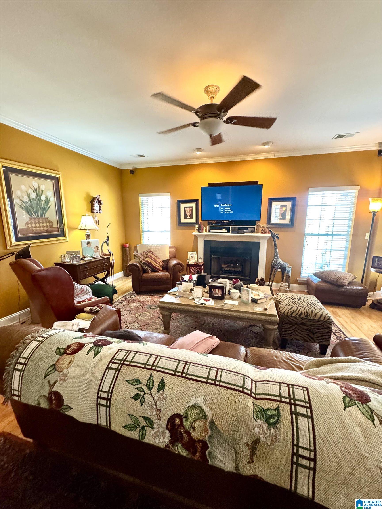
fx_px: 206
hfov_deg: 85.7
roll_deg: -0.6
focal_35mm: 14
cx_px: 191
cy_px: 254
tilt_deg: -10.0
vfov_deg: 102.1
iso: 640
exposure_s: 1/60
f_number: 2.2
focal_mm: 2.22
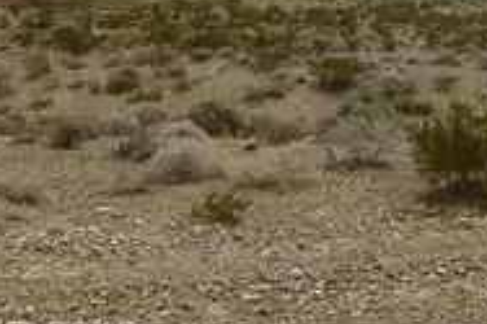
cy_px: -21
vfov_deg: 20.9
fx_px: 838
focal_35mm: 62
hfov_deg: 30.6
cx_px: 461
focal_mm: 5
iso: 100
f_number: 10
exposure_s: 1/160
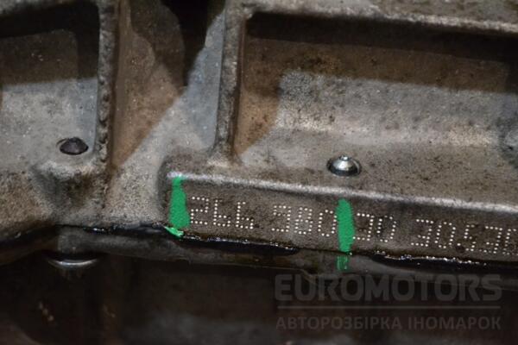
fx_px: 1187
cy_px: 172
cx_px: 259
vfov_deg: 16.6
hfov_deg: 24.6
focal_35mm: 82
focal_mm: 55
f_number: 5.6
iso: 3200
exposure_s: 1/50
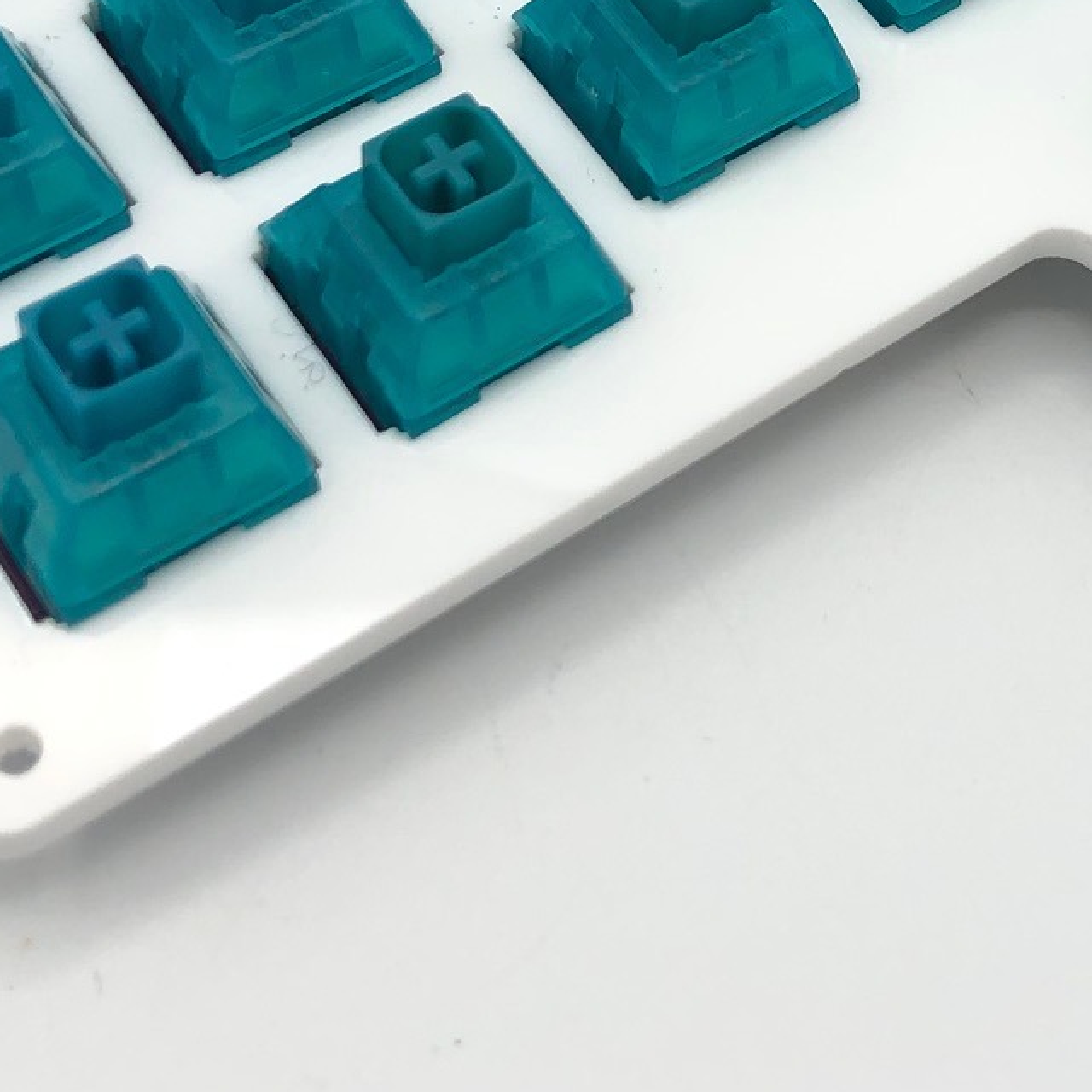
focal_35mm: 78
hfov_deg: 22.1
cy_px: -55
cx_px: 764
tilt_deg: -46.8
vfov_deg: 21.3
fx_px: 2784
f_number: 1.8
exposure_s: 1/578
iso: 20
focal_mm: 4
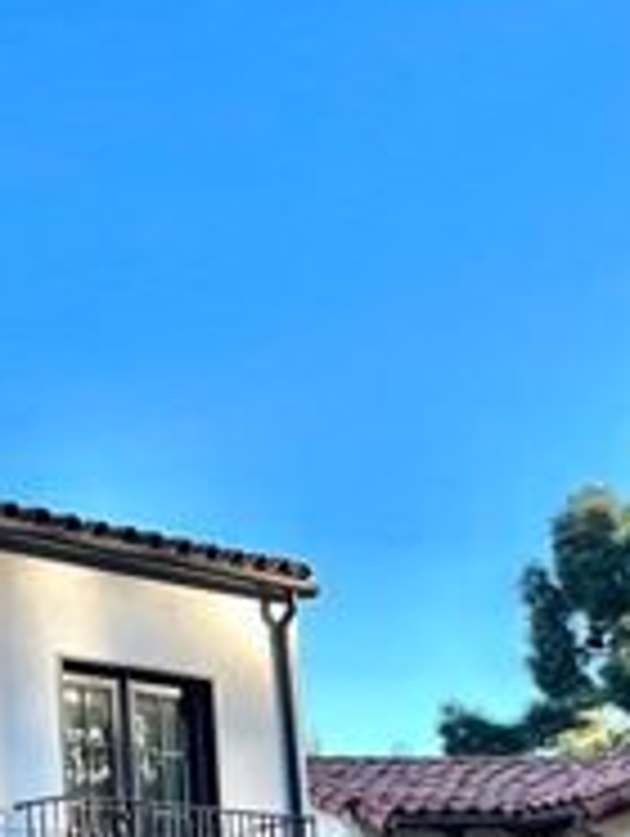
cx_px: -288
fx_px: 2252
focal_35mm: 93
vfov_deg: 20.3
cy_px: 862
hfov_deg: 14.9
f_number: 1.6
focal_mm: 4.2
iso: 32
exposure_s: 1/1159
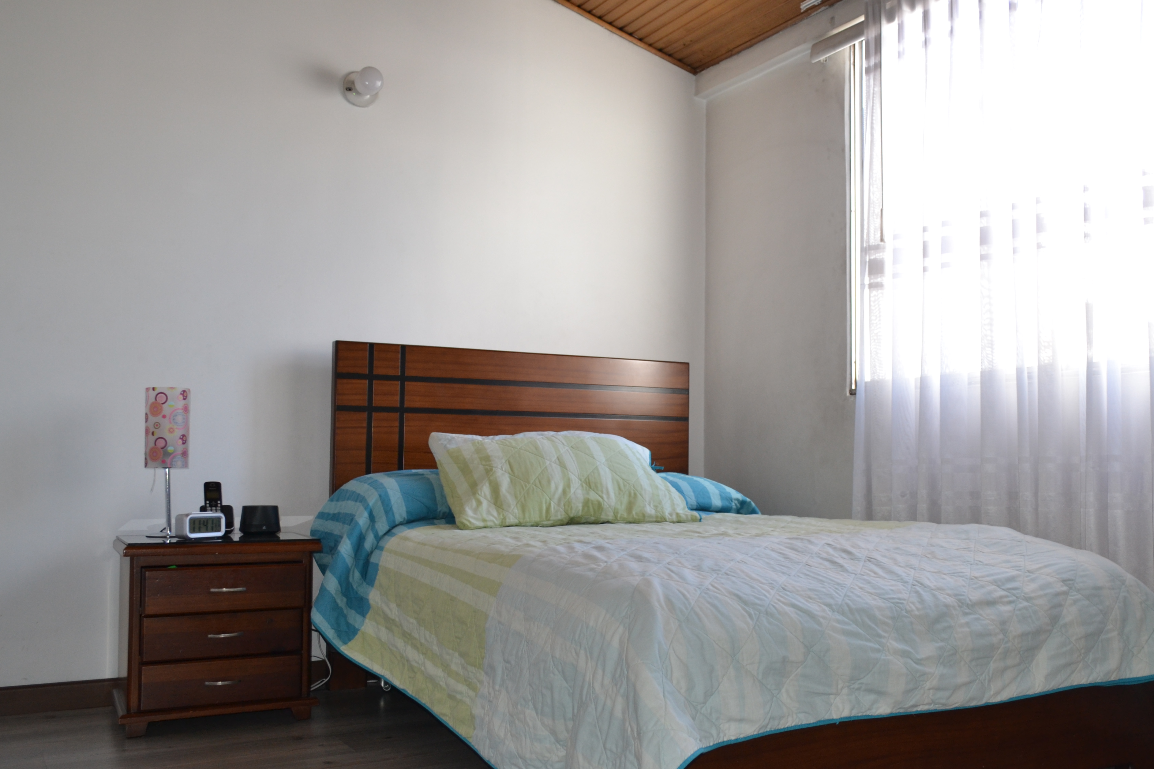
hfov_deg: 56.9
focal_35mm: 33
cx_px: 681
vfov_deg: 39.9
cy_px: 413
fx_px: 1058
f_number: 4
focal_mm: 18
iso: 400
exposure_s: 1/100
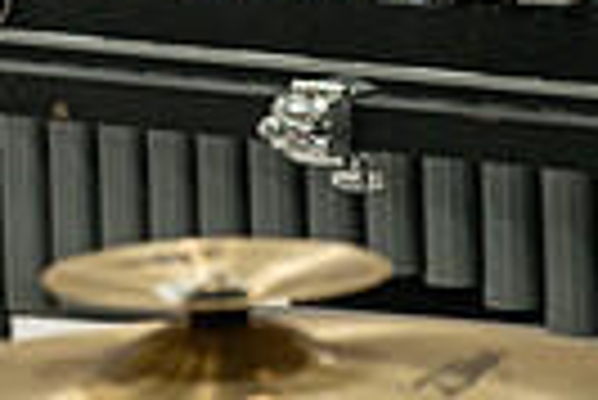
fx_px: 11973
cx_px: -535
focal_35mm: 720
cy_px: -97
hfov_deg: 2.8
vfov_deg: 1.9
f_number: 4
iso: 2200
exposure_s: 1/500
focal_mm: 165
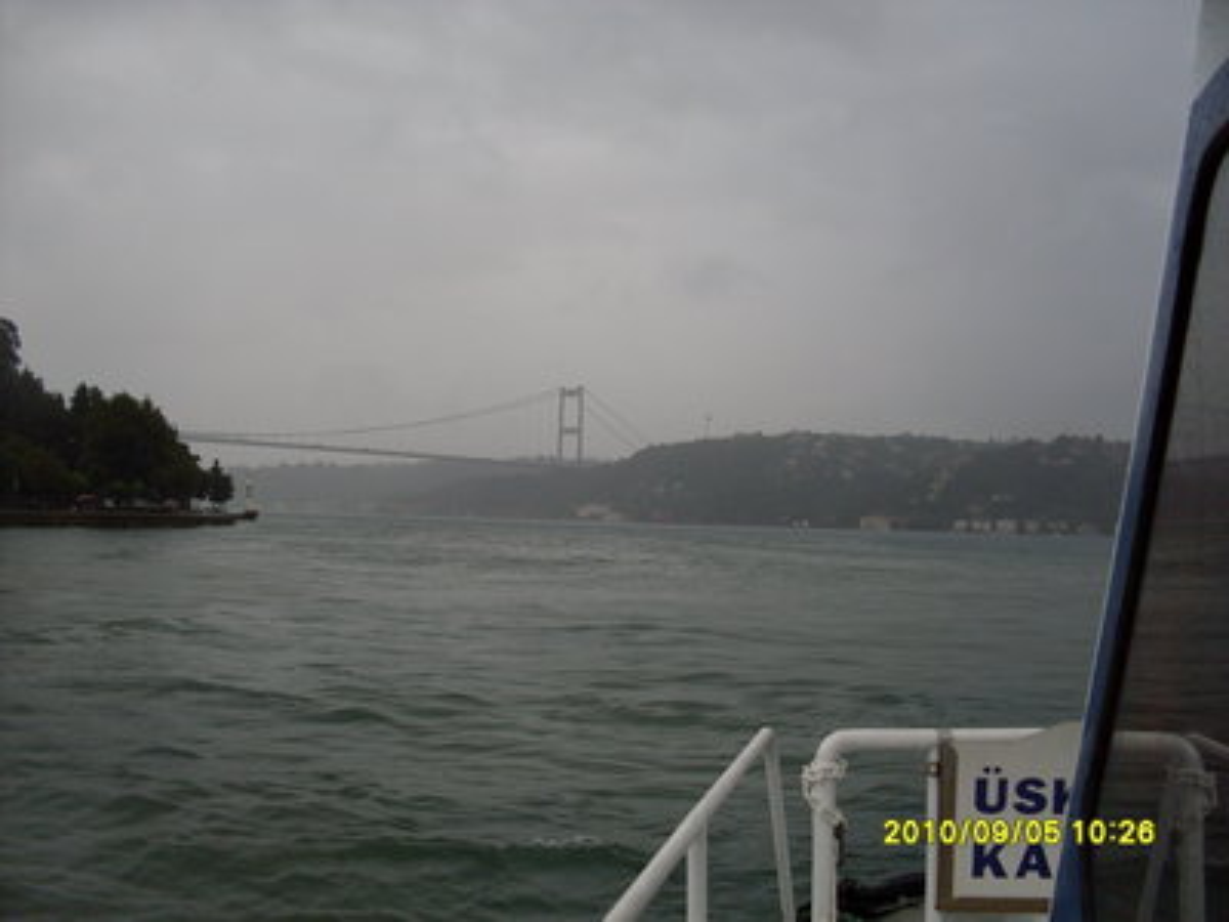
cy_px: 461
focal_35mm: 38
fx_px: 1349
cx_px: 614
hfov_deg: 49.0
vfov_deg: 37.7
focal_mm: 6.3
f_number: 2.8
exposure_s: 1/350
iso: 80
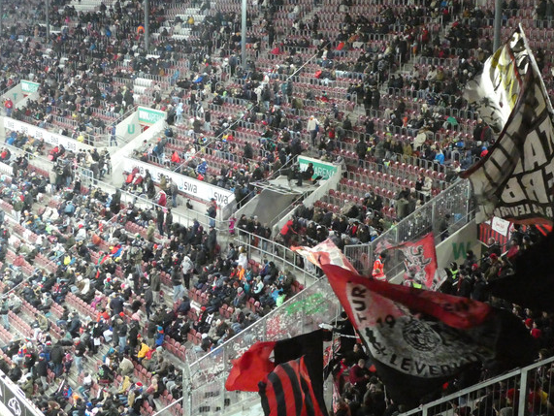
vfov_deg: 26.1
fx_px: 897
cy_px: 190
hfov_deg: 34.3
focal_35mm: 56
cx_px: 299
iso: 3200
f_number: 4.1
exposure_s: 1/80
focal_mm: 9
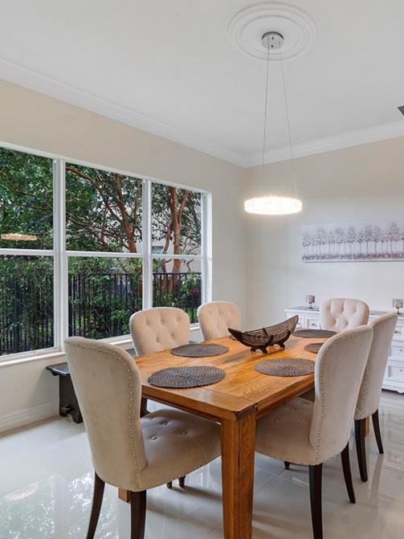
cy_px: 270
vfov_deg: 76.4
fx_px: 342
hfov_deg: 58.7
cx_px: 290
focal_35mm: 22
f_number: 11
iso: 160
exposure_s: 1/4
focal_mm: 10
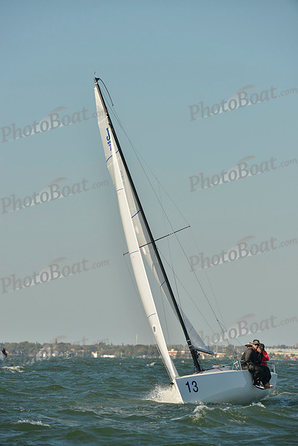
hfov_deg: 5.5
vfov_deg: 8.2
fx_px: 3102
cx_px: 149
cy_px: 223
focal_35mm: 250
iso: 280
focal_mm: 250
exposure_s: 1/1250
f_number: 8
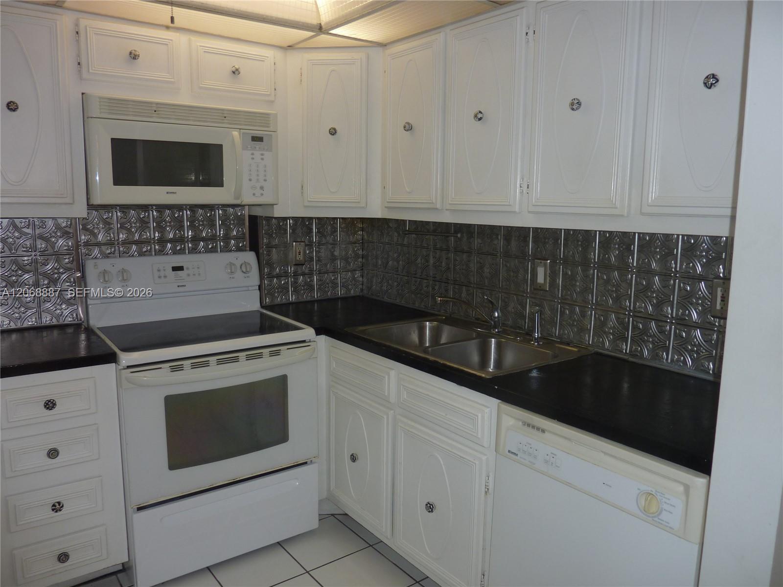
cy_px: 294
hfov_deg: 69.4
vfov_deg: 54.9
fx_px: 565
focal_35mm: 25
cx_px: 392
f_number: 3.3
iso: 80
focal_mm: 4.1
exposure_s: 1/30
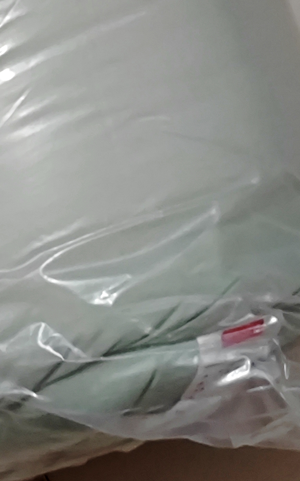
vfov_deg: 12.0
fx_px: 2224
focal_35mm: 170
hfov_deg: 7.7
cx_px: -56
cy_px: -142
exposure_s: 1/33.3
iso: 800
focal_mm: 5.84
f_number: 1.6
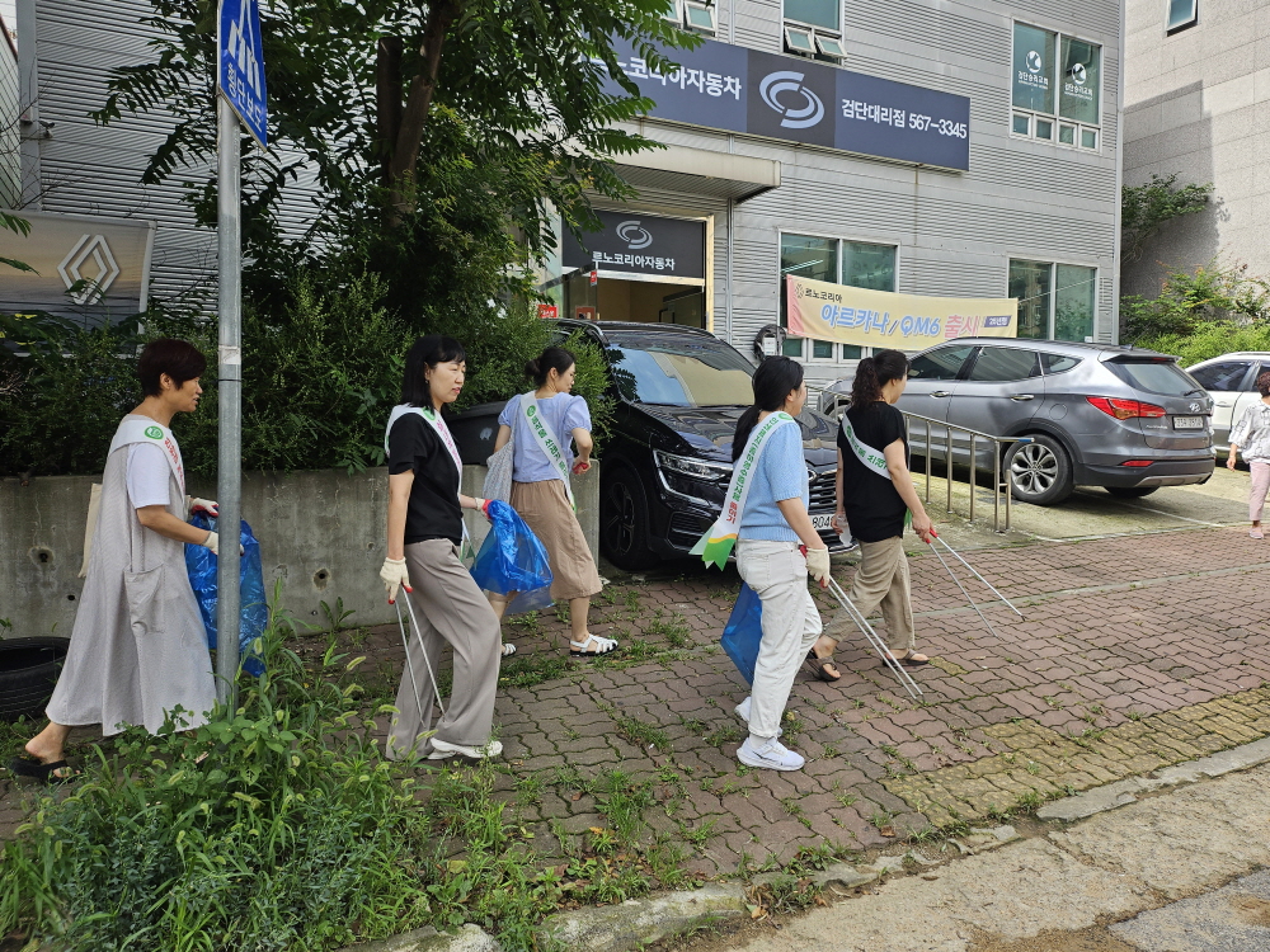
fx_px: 881
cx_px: 635
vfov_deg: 56.8
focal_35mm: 24
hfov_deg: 71.6
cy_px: 476
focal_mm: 5
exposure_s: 1/707
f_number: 1.8
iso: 50
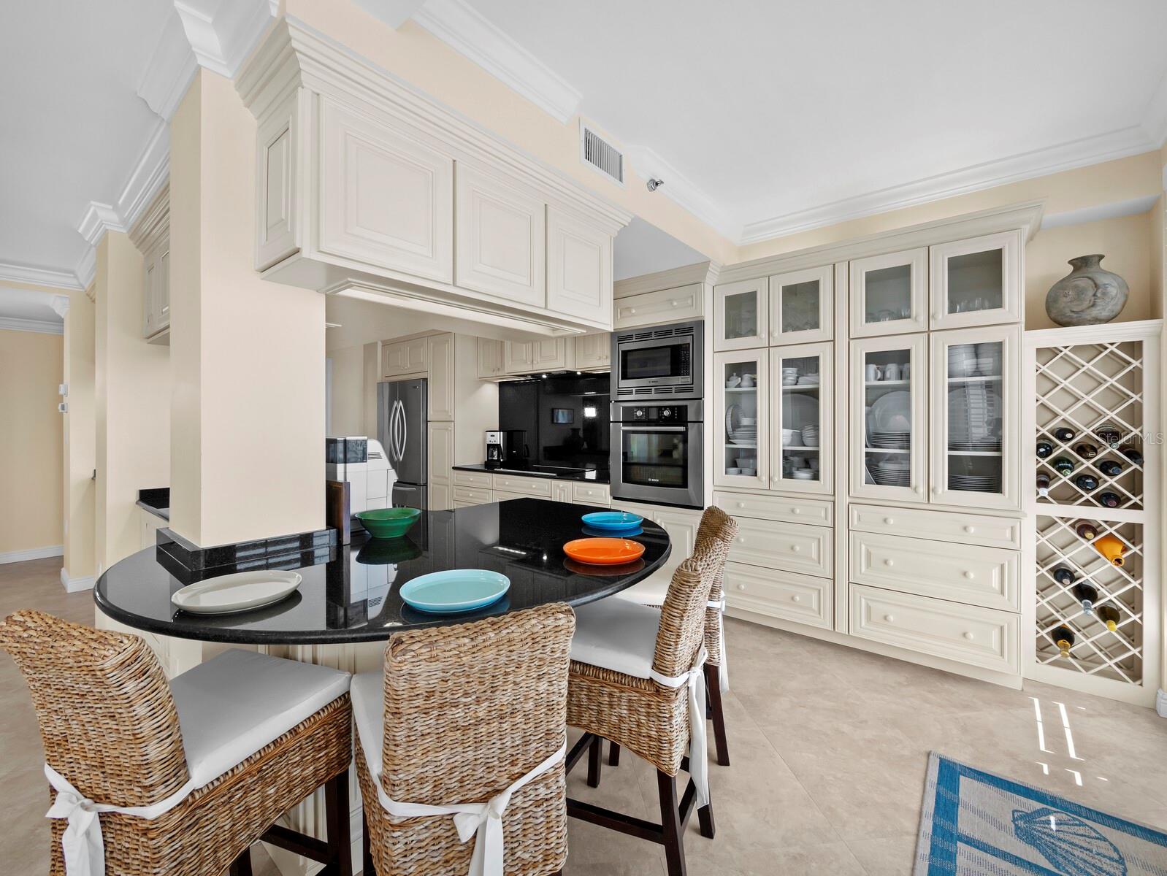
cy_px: 438
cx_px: 584
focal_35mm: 14
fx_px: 472
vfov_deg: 85.7
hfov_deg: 102.0
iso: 400
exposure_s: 1/15
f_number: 7.1
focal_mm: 7
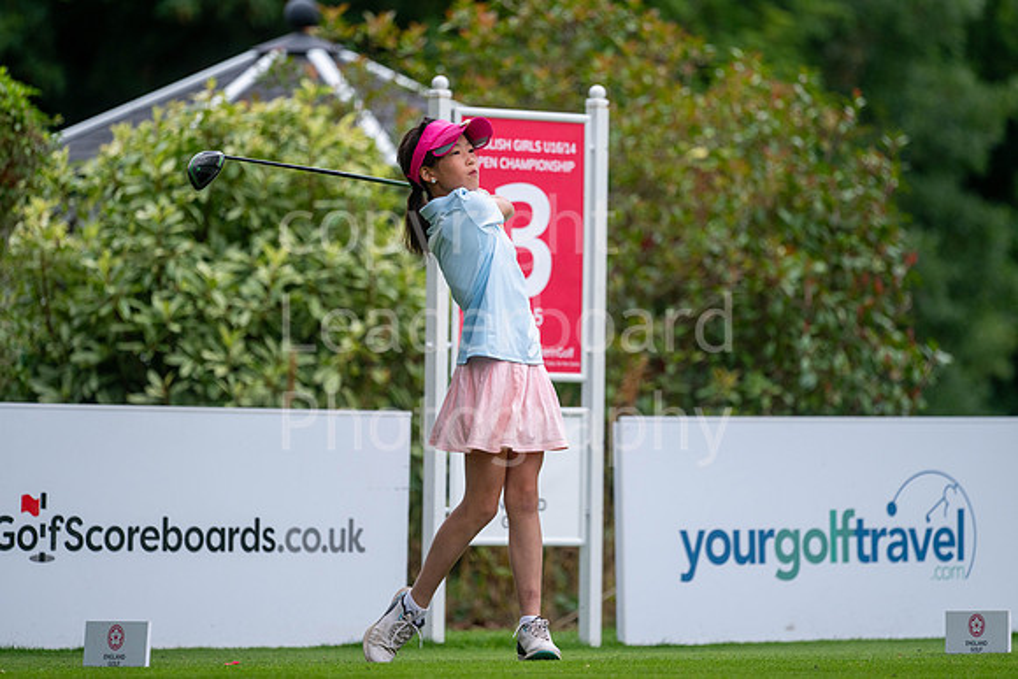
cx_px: 509
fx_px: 8485
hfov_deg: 6.9
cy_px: 340
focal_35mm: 300
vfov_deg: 4.6
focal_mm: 300
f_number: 4
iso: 500
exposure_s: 1/1250
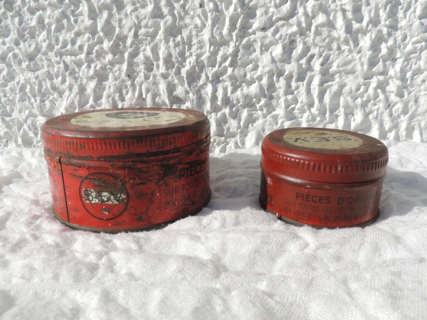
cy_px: 160
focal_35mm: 24
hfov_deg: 71.6
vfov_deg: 56.8
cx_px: 214
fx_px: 296
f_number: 3
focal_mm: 4.3
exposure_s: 1/1600
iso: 80
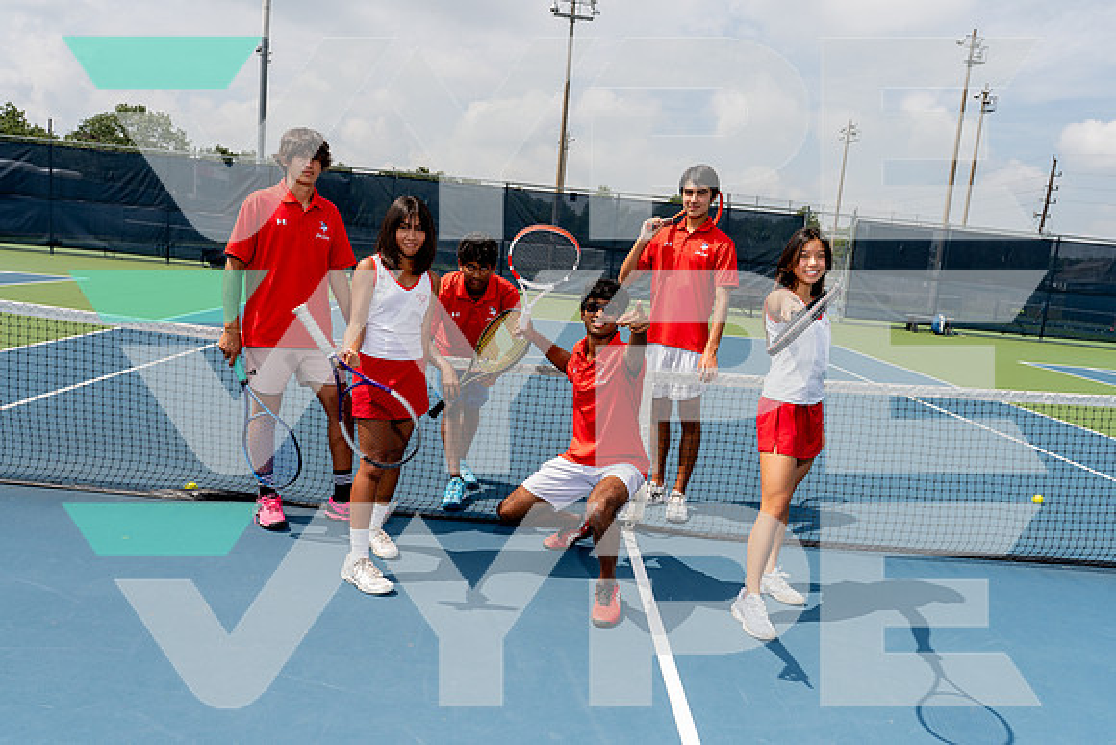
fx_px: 837
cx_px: 558
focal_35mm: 27
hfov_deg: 67.4
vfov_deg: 48.0
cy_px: 372
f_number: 8
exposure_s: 1/250
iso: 100
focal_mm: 27
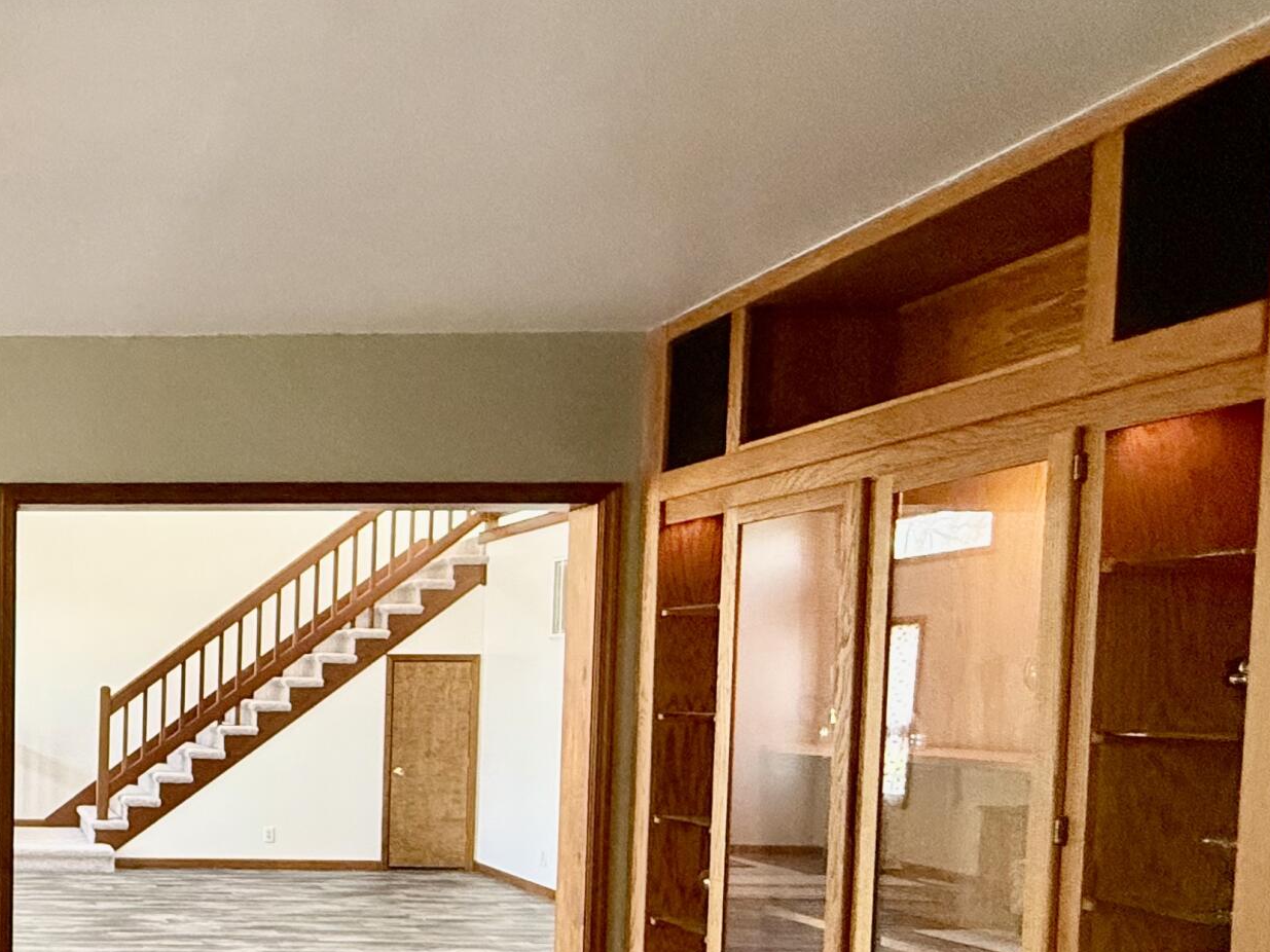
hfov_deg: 43.7
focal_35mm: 34
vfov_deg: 40.2
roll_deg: -0.5
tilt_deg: -3.4
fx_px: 1247
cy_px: 756
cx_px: -75
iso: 500
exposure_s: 1/60
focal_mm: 2.22
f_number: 2.2
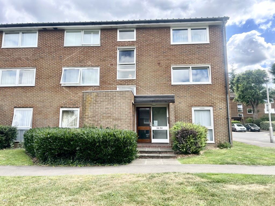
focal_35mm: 26
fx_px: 207
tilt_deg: +7.7
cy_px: 103
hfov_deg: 67.3
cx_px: 138
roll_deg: +0.2
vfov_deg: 53.1
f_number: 1.5
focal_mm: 5.7
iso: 50
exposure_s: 1/1431
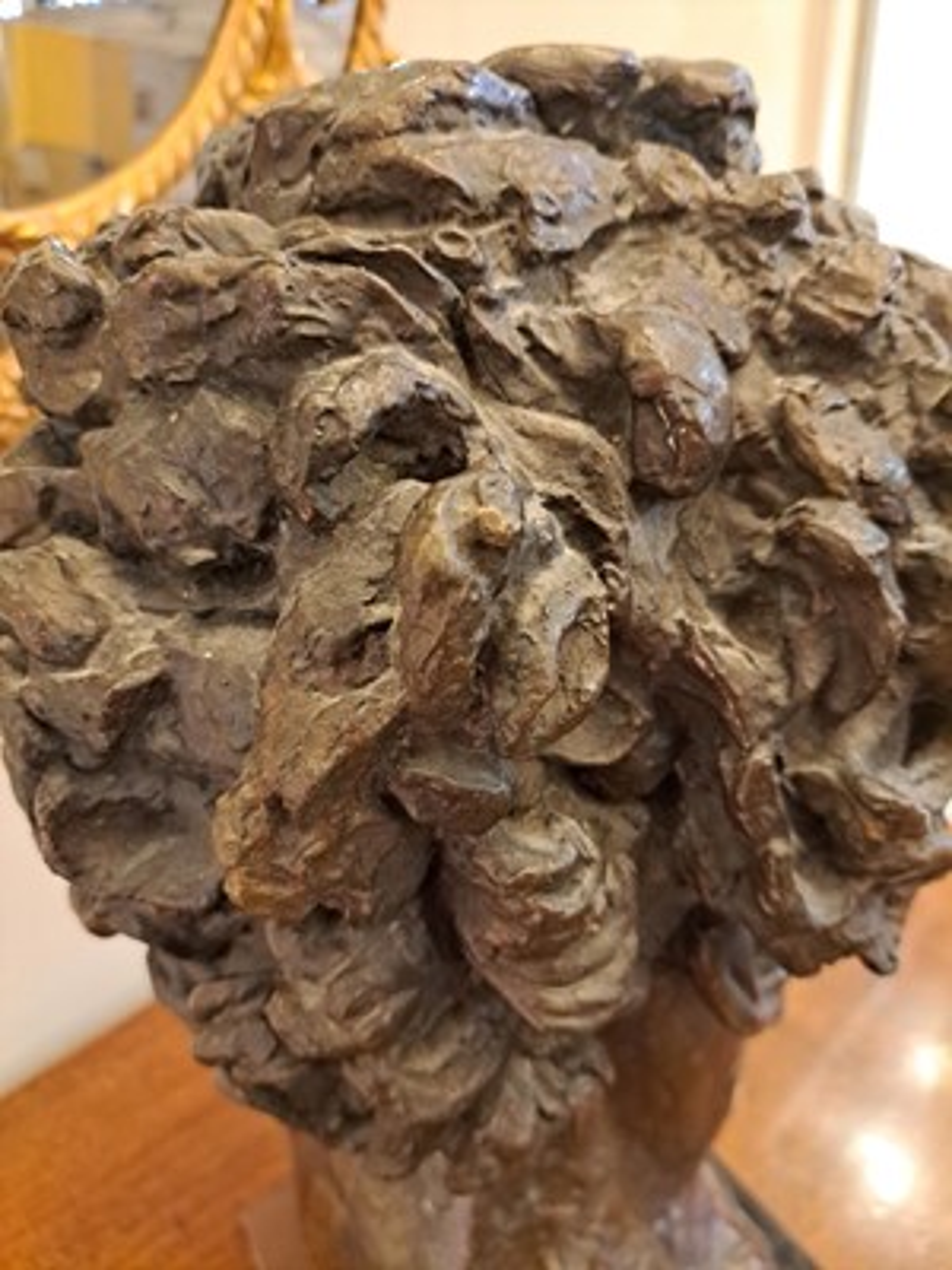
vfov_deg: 71.6
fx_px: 880
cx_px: 476
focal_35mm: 24
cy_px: 635
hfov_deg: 56.8
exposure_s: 1/33
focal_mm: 5.23
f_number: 1.8
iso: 320
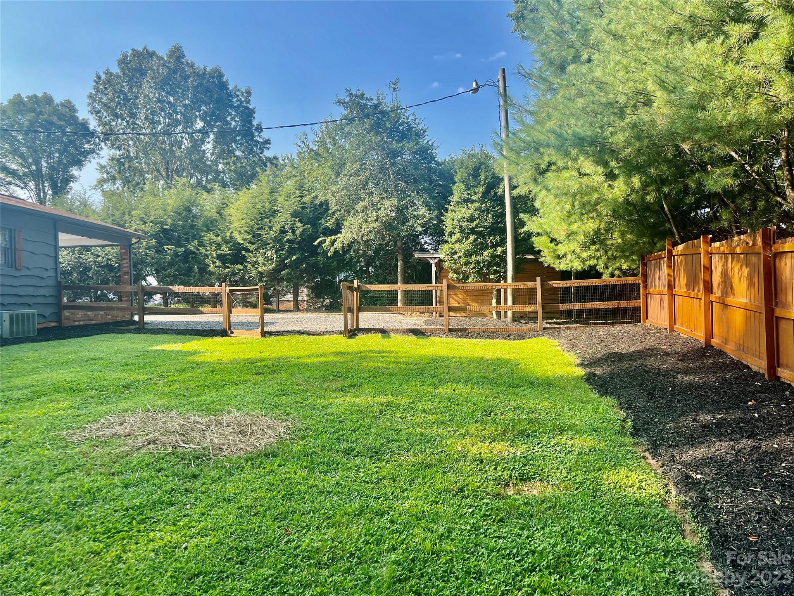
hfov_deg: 67.3
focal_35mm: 26
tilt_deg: +0.4
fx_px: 596
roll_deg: +1.2
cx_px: 397
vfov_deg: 53.1
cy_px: 298
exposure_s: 1/1029
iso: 50
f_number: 1.5
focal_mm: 5.7
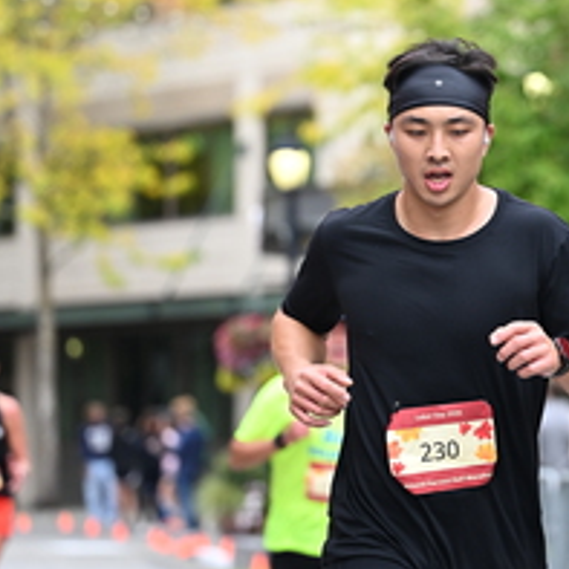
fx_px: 4631
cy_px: 217
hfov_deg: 7.0
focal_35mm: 249
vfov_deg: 7.0
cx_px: 492
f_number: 2.8
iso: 640
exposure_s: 1/1600
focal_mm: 105
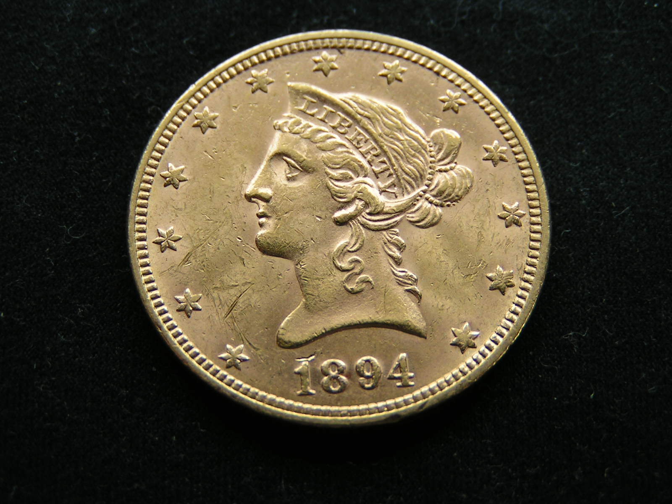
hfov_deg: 30.7
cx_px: 336
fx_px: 1223
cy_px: 252
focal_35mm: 63
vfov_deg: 23.3
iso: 50
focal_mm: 9.7
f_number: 3.2
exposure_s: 1/80
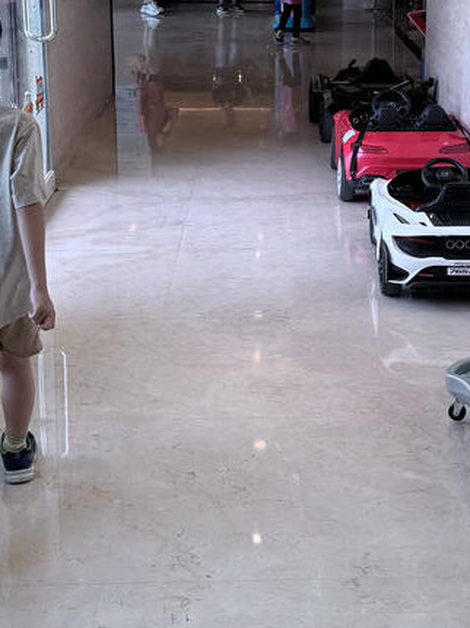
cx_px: 308
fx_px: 1214
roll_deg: -0.9
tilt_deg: -15.4
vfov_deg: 28.5
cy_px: 146
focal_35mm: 67
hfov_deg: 21.8
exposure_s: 1/298
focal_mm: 6.76
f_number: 1.78
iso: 80
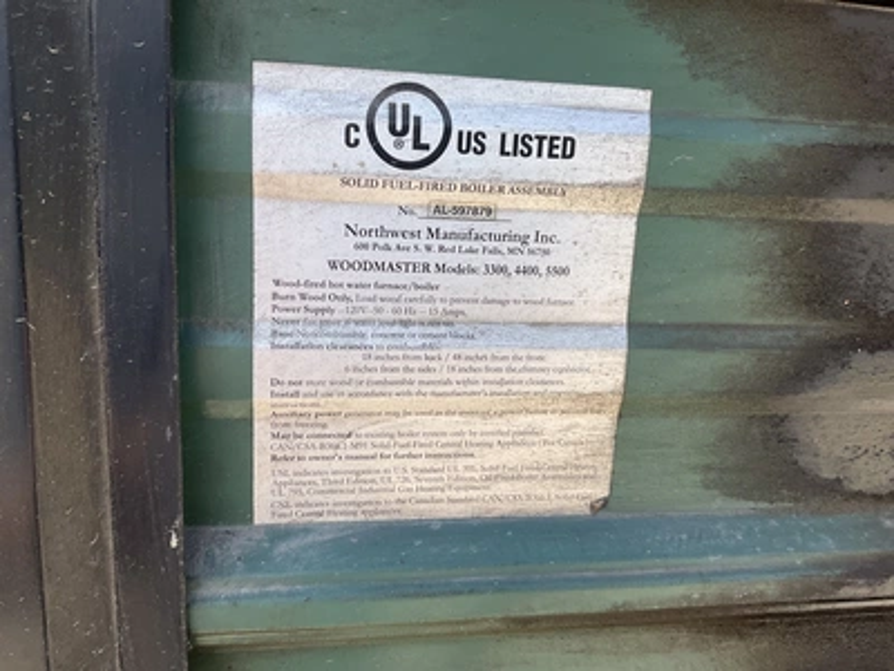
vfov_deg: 48.2
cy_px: 336
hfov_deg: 61.7
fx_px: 749
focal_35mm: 29
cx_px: 447
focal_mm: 3
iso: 25
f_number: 1.8
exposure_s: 1/620
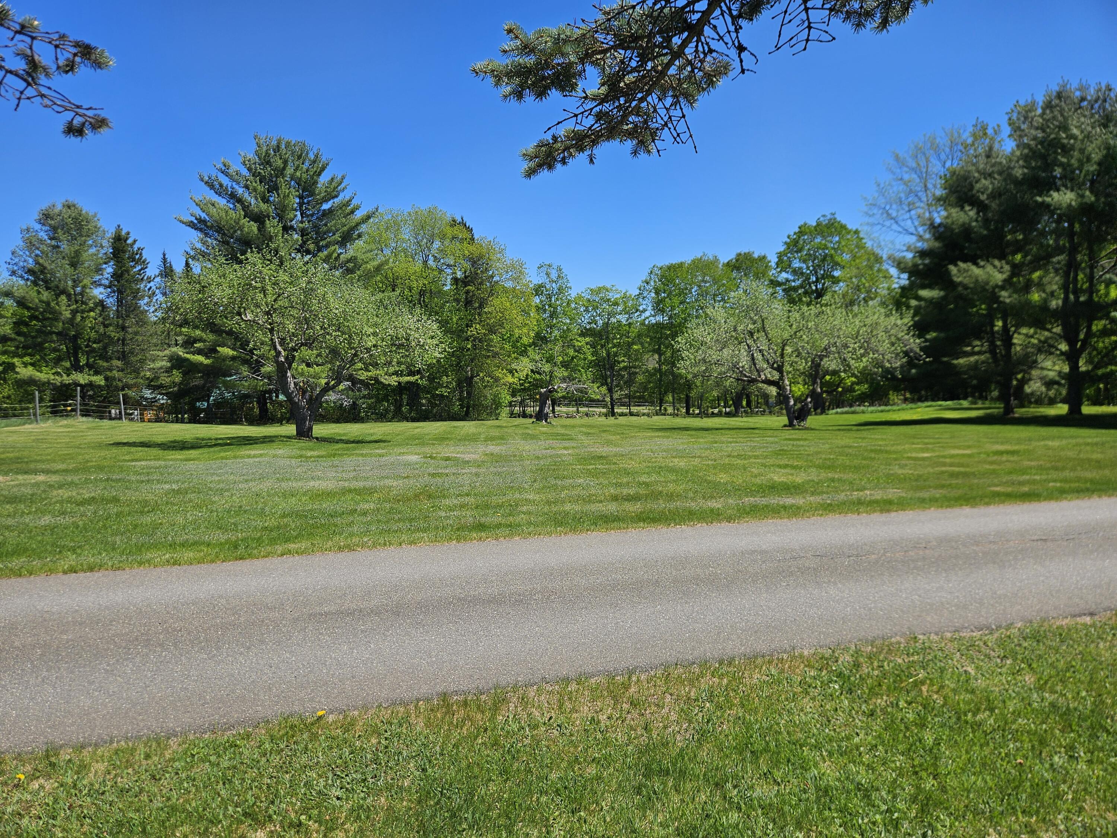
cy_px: 419
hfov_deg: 73.9
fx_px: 742
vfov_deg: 58.9
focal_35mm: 23
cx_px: 558
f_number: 1.8
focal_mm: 5.4
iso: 25
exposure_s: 1/2163
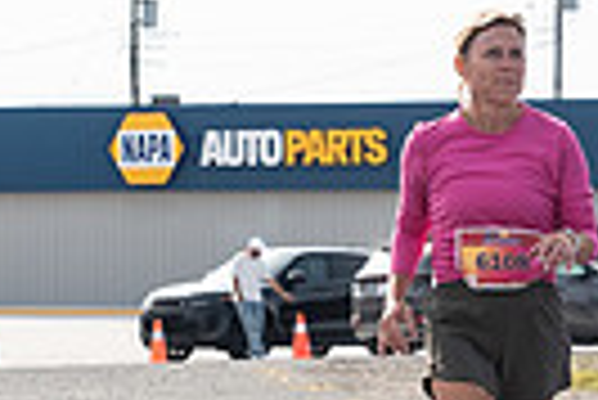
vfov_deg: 5.3
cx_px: 420
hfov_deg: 7.9
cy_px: 157
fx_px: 4340
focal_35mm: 261
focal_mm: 48
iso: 800
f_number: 4
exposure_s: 1/3200
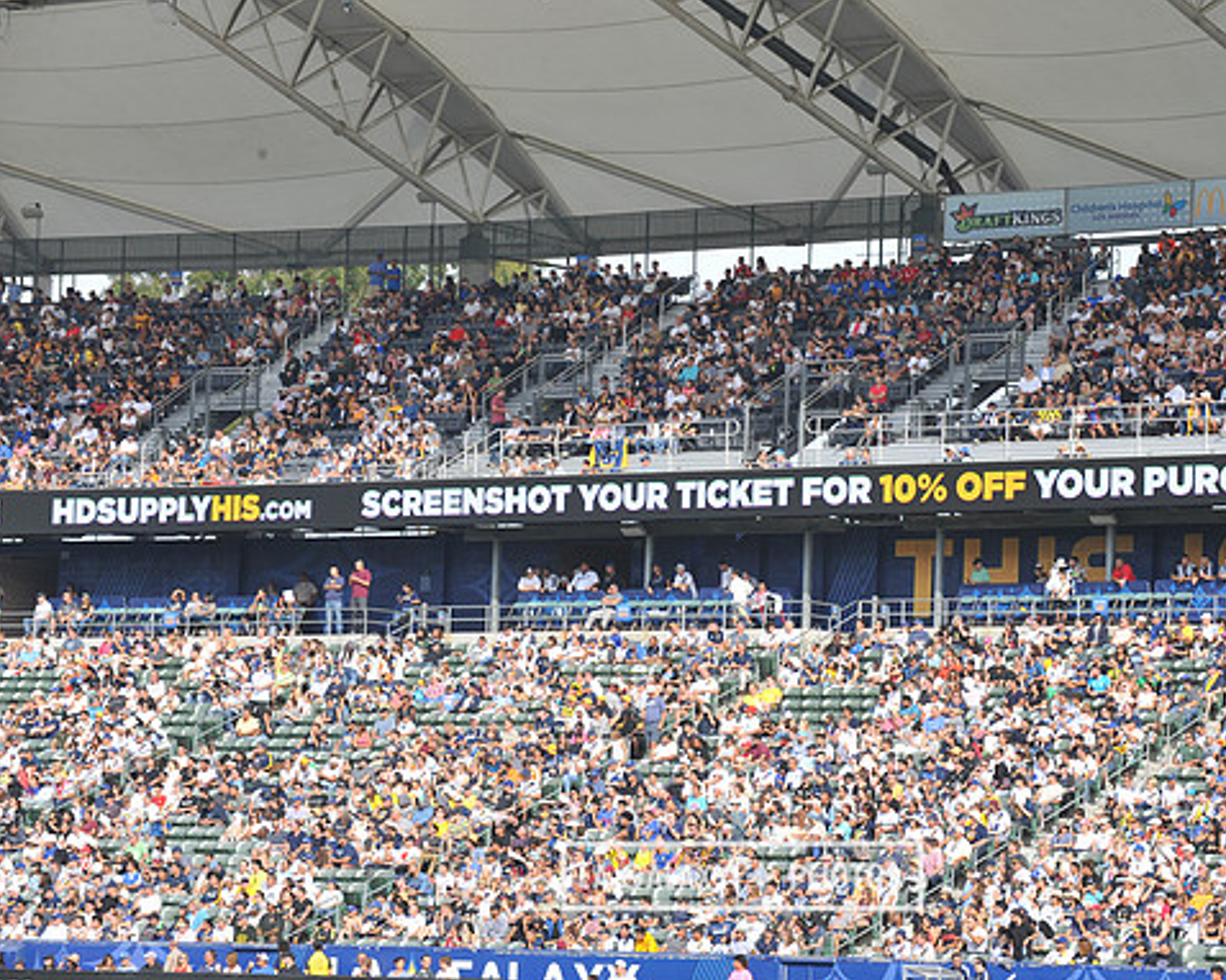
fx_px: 5368
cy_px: 490
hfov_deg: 13.0
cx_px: 741
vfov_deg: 10.4
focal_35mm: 148
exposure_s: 1/400
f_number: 10
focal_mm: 130
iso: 500
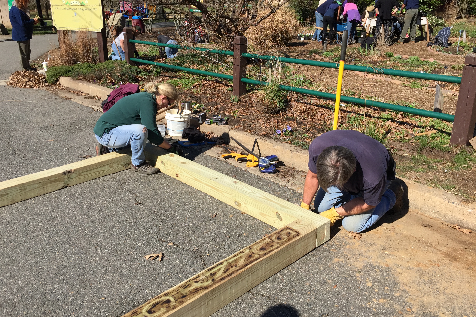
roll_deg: +0.2
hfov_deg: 60.3
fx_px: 410
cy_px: 145
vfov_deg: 42.3
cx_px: 234
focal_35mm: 31
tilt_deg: -19.4
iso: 32
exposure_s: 1/2083
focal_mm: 4.15
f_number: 2.2
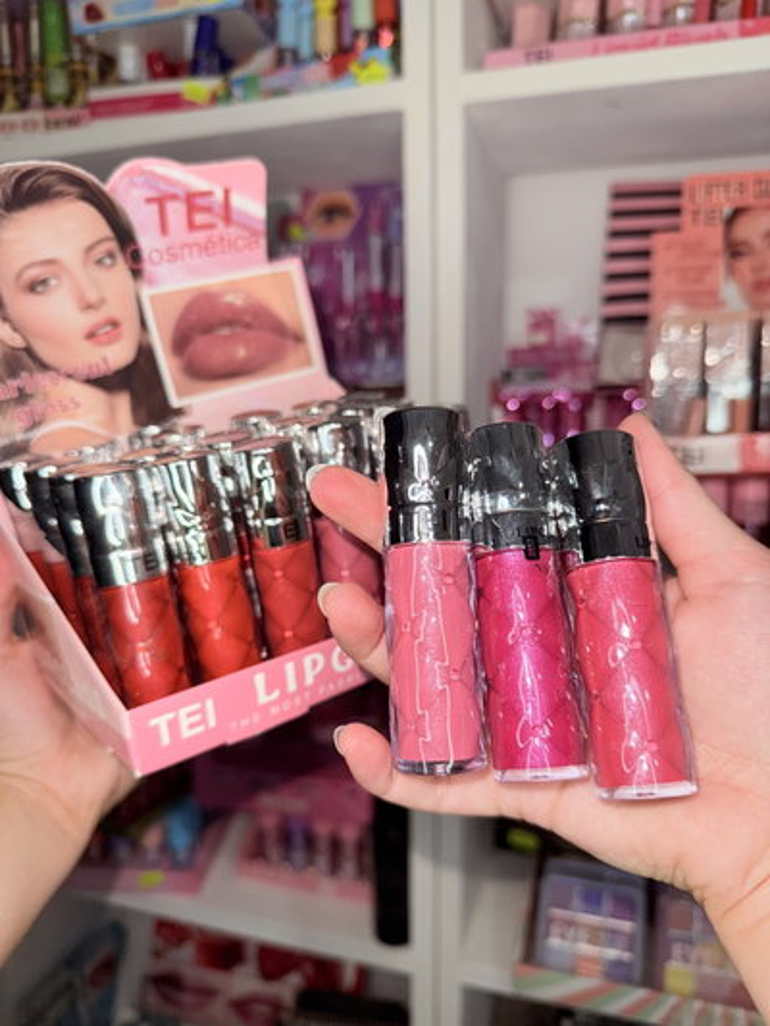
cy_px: 513
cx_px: 385
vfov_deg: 71.6
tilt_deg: -9.3
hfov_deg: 56.8
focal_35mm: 24
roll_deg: +0.0
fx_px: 712
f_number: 1.78
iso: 50
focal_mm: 6.76
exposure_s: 1/79
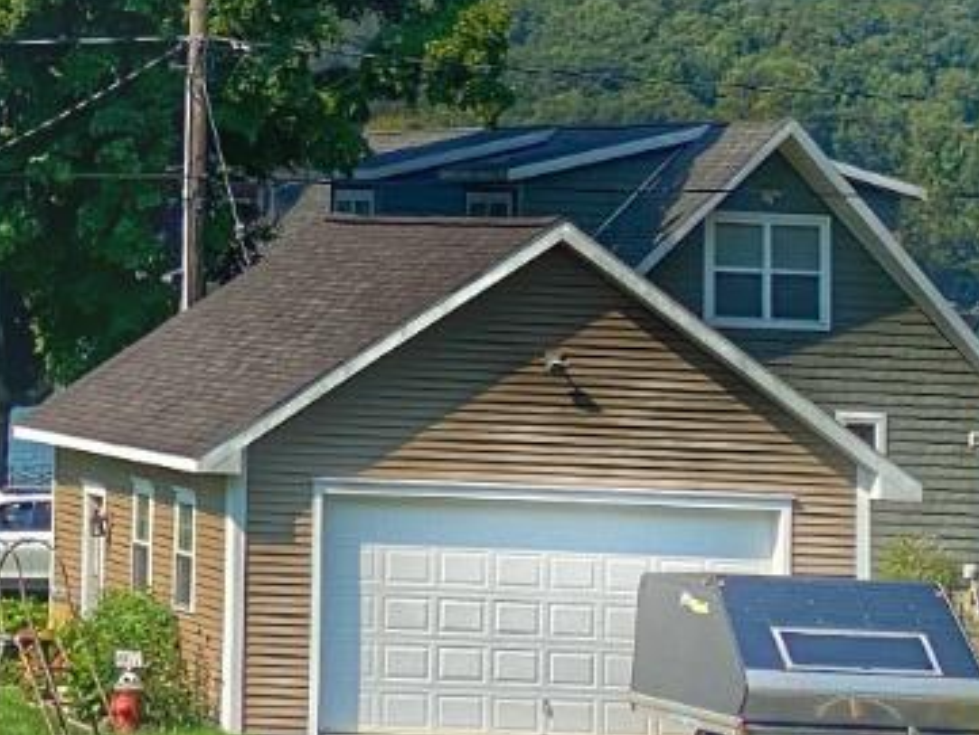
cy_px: -460
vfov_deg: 6.8
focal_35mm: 216
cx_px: -385
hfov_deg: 9.0
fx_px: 6111
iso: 20
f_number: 2
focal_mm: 6
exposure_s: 1/1453
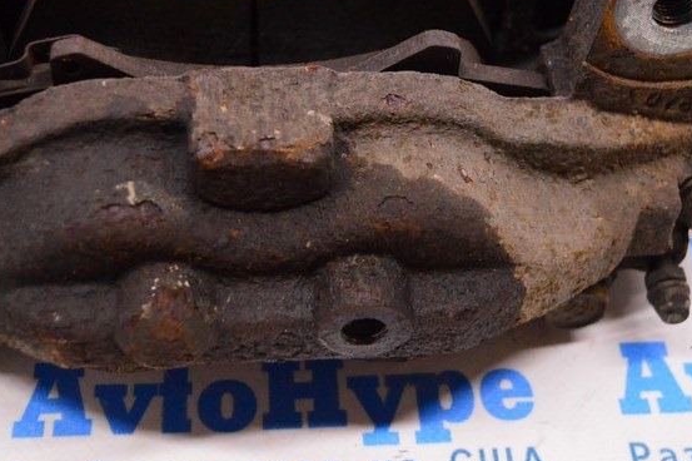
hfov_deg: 31.5
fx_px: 1228
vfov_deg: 21.1
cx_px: 315
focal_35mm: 64
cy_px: 115
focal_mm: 23
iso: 3200
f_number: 3.8
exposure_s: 1/320
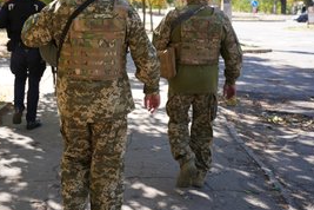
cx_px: 86
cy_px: 64
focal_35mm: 57
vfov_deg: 23.6
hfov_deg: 34.5
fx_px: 497
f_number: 4
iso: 100
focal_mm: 38
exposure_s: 1/160
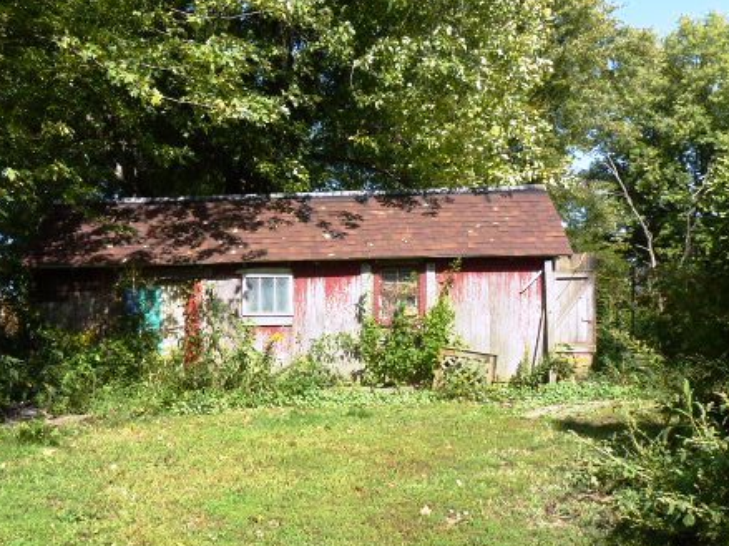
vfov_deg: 40.5
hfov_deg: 52.3
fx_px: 737
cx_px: 296
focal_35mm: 35
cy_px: 329
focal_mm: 4.3
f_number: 4
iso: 100
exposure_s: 1/400
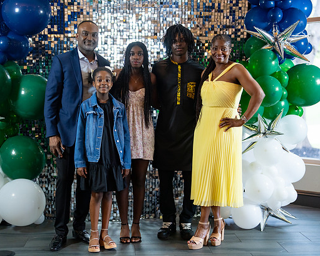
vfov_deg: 26.7
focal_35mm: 57
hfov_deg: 33.0
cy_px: 128
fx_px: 540
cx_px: 157
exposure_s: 1/320
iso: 1250
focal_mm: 50
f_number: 1.2
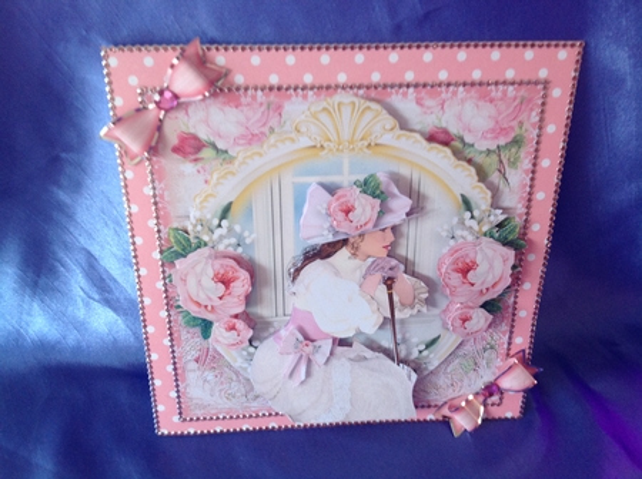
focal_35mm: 35
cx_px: 321
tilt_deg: -46.4
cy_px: 240
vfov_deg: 40.6
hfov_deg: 52.7
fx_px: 648
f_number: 2.4
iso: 100
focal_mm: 4.28
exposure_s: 1/15
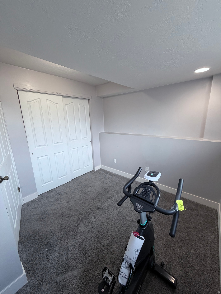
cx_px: 110
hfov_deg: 85.7
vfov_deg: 102.1
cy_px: 147
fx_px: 119
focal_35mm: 14
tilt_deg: -13.3
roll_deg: +1.6
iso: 250
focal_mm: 2.22
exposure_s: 1/120
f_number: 2.2
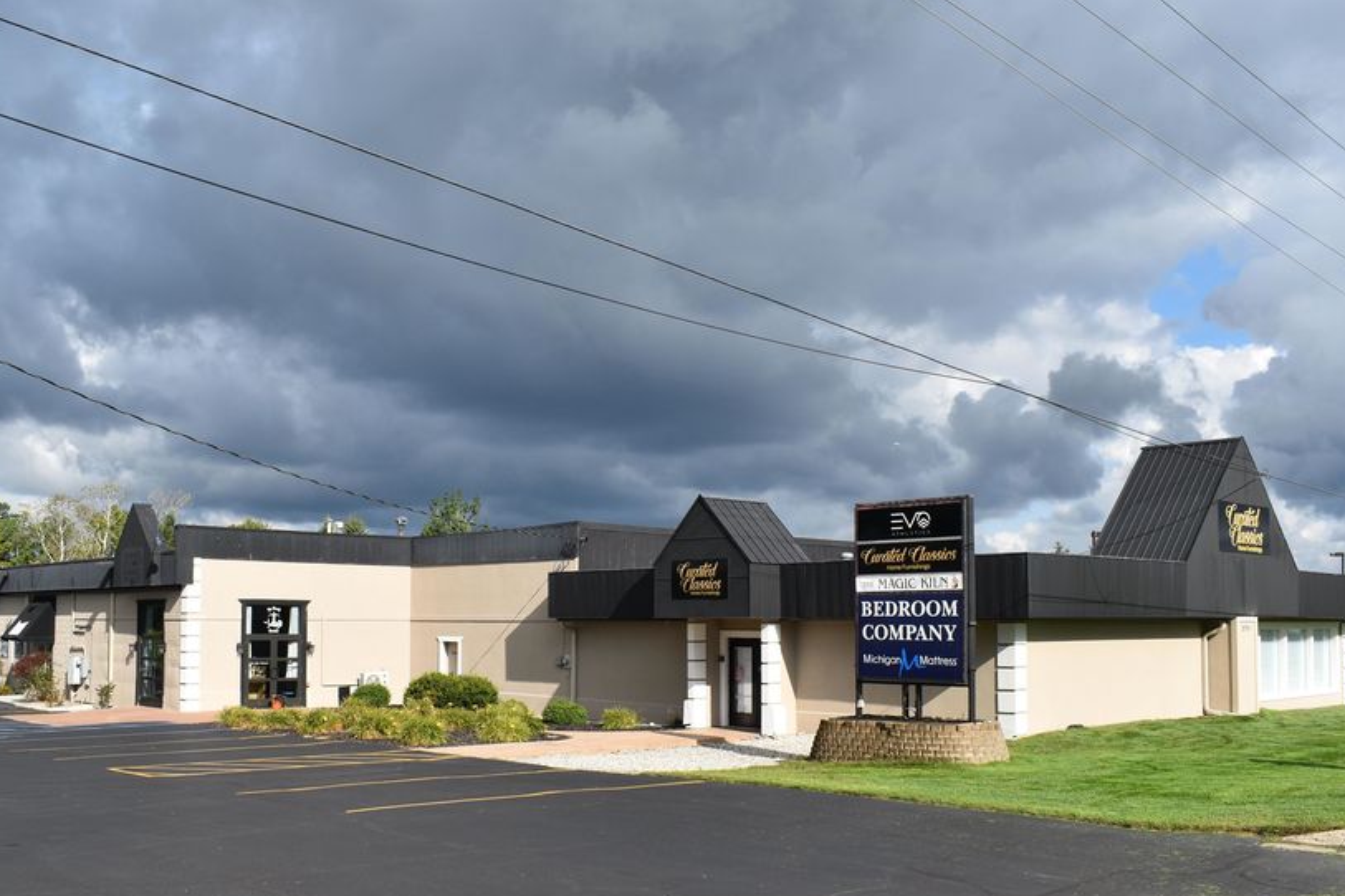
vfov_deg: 38.7
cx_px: 622
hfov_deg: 55.7
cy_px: 533
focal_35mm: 34
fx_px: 1270
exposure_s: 1/320
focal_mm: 18
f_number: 8
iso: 100
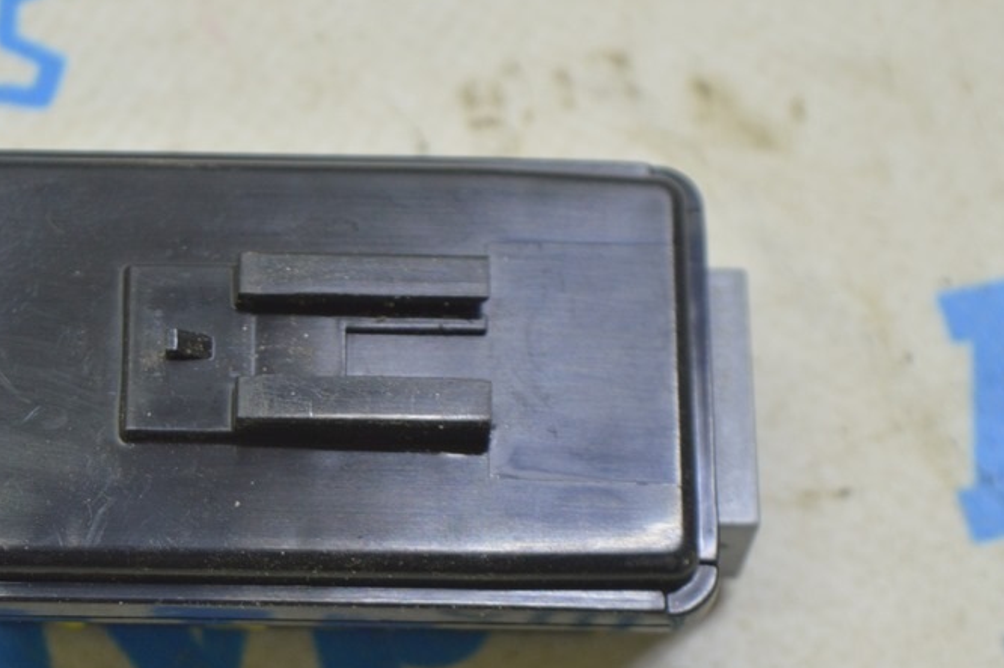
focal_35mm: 127
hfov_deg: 16.1
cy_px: 450
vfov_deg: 10.8
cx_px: 250
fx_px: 3533
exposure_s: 1/20
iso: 400
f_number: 5.6
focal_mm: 55
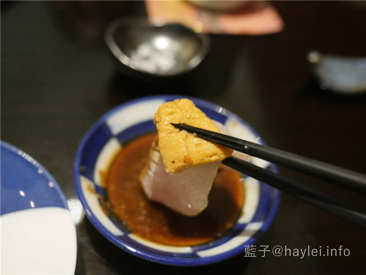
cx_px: 183
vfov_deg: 36.0
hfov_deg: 46.8
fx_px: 423
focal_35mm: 40
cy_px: 138
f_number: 2.5
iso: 3200
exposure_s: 1/50
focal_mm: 20
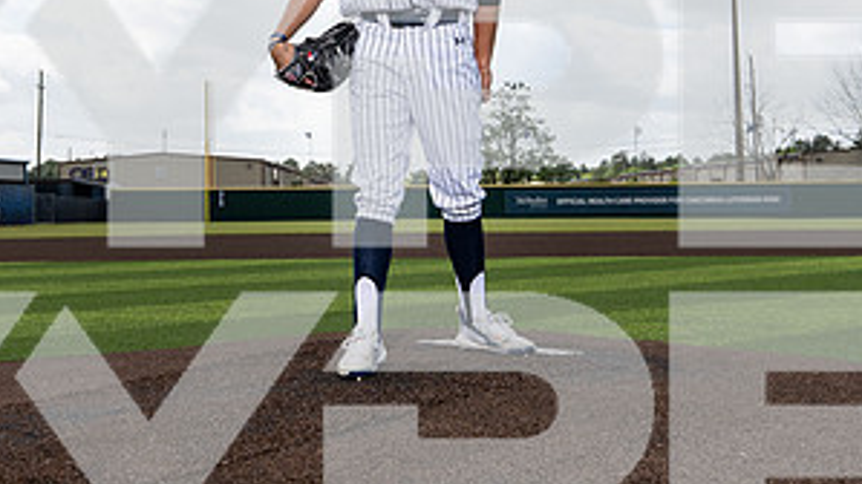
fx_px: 1302
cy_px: 97
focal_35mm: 57
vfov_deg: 20.8
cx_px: 277
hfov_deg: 36.2
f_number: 4.5
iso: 250
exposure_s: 1/1250
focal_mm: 28
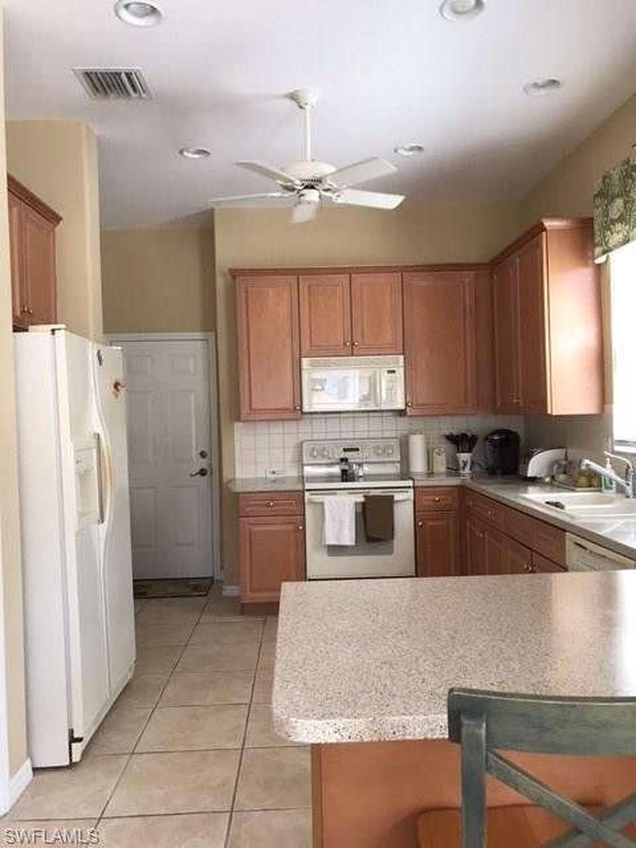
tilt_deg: +1.1
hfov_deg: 49.7
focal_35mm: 28
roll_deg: +0.6
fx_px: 686
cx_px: 318
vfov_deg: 63.4
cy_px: 424
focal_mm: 3.99
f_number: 1.8
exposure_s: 1/30
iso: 25
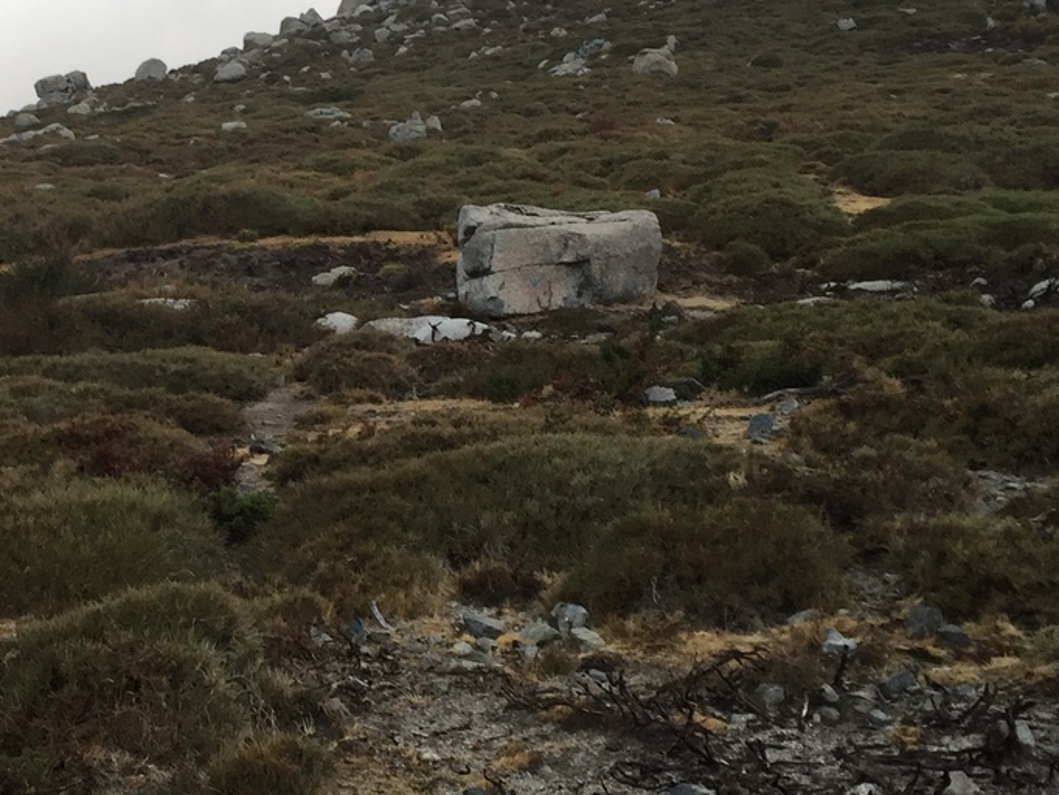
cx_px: 186
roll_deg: -1.8
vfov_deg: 21.5
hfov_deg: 27.9
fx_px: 2081
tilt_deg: -2.5
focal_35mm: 68
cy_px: 261
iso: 50
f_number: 2.2
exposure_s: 1/100
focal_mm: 4.15
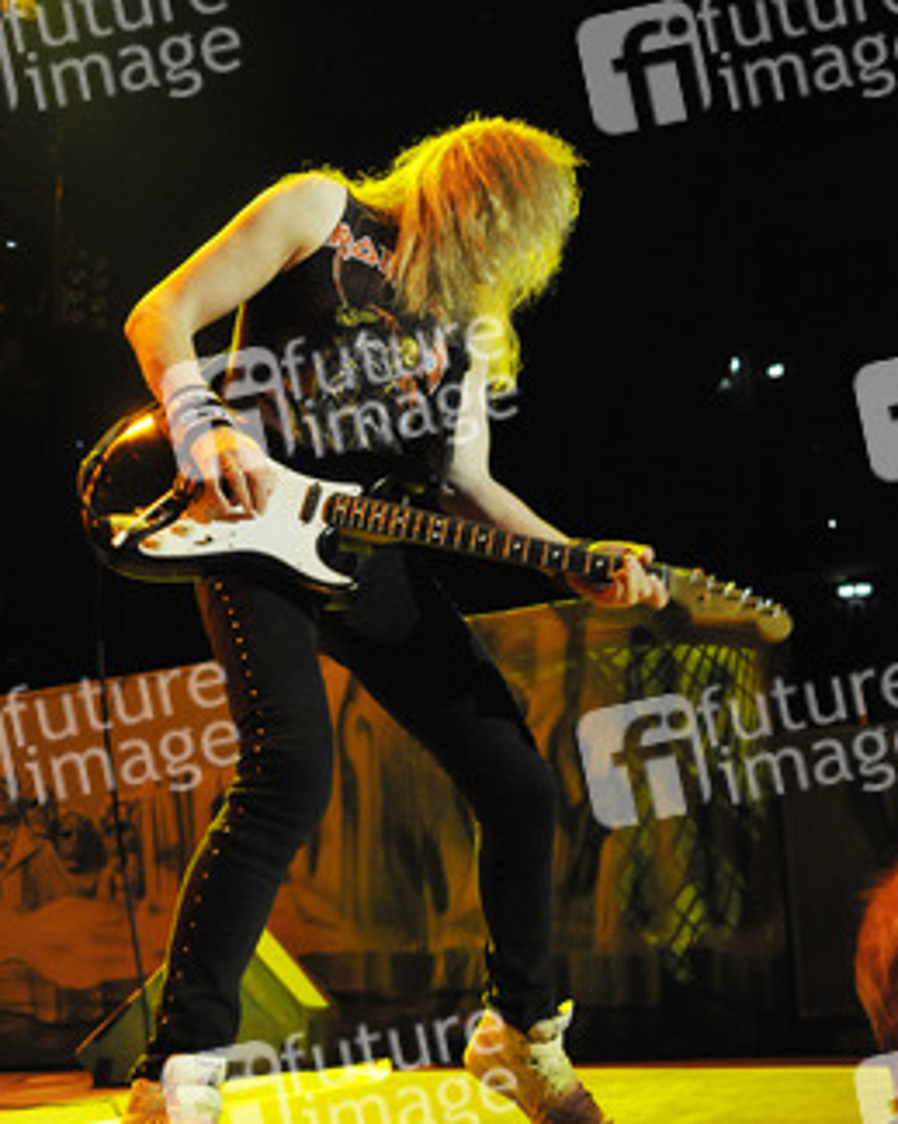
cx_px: 442
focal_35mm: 44
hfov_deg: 34.1
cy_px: 572
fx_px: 1462
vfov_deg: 42.0
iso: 4000
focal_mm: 38
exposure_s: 1/160
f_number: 5.6
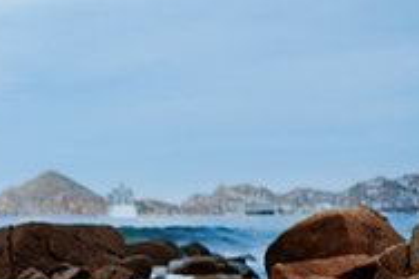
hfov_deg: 16.9
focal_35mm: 110
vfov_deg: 12.4
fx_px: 1279
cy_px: 200
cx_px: -207
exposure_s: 1/800
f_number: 1.8
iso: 80
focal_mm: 35
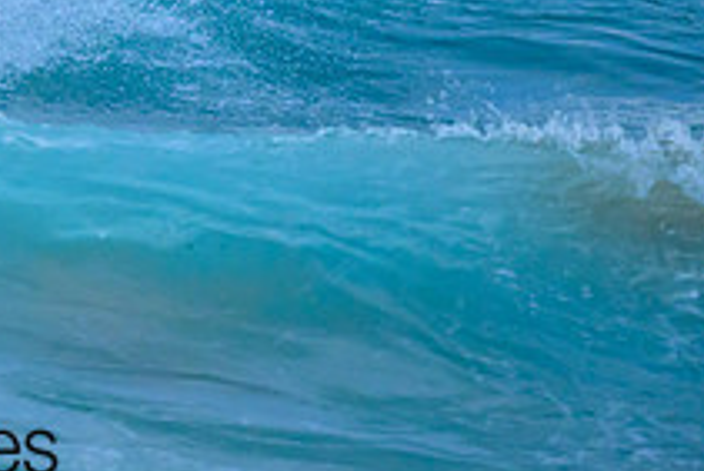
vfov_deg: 0.6
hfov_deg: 0.9
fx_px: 42992
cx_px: -200
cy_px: -109
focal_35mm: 2197
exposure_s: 1/2000
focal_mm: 800
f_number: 6.3
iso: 2200
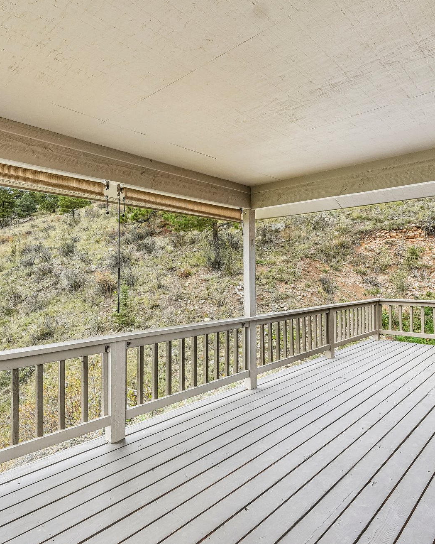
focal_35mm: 22
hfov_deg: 62.5
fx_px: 354
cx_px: 170
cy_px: 268
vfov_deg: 75.0
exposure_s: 1/60
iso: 800
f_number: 8
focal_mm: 10
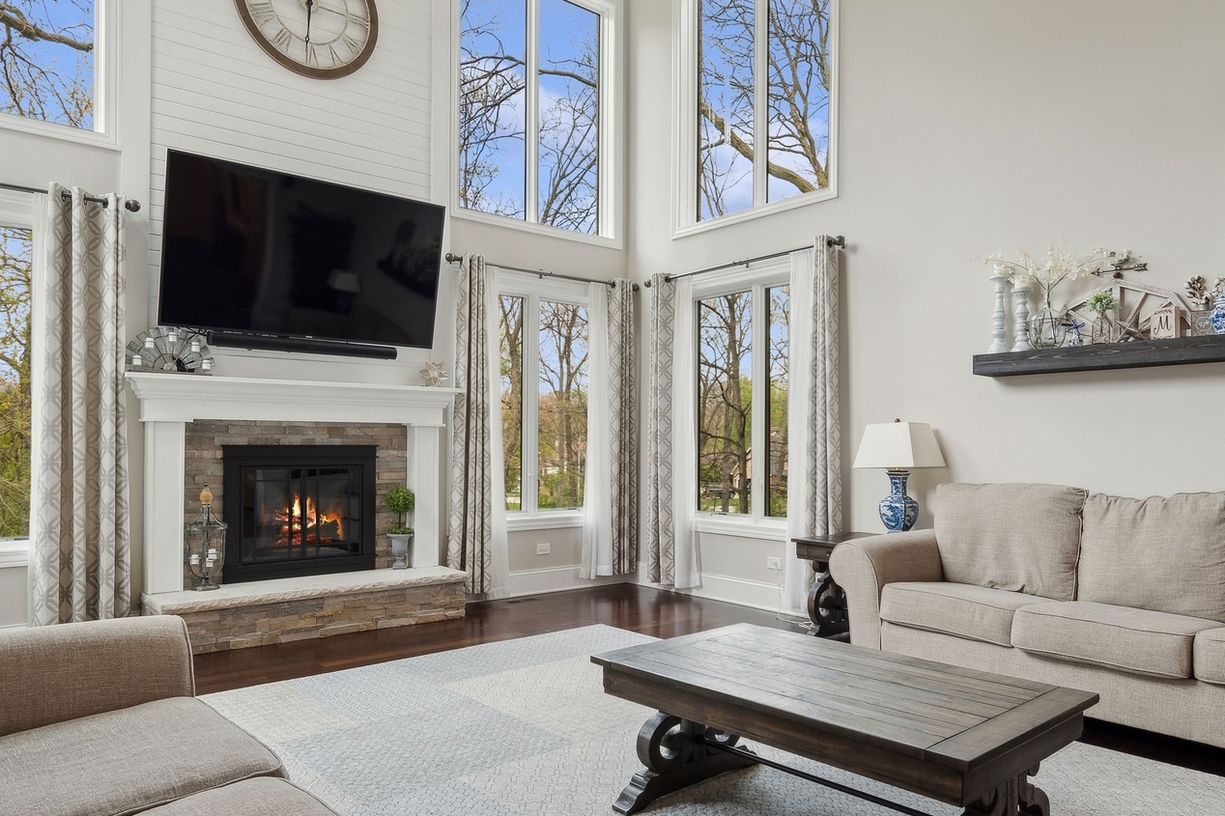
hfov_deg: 76.0
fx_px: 782
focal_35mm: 23
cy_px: 464
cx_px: 645
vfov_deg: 54.9
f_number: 8
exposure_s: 1/25
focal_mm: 12
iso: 250
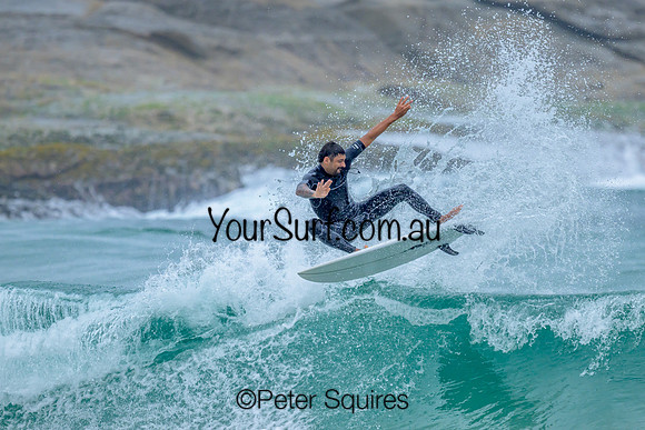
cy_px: 254
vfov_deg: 1.4
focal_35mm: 956
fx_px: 17126
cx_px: 366
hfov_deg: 2.2
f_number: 6.3
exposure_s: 1/3200
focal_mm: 800
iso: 800
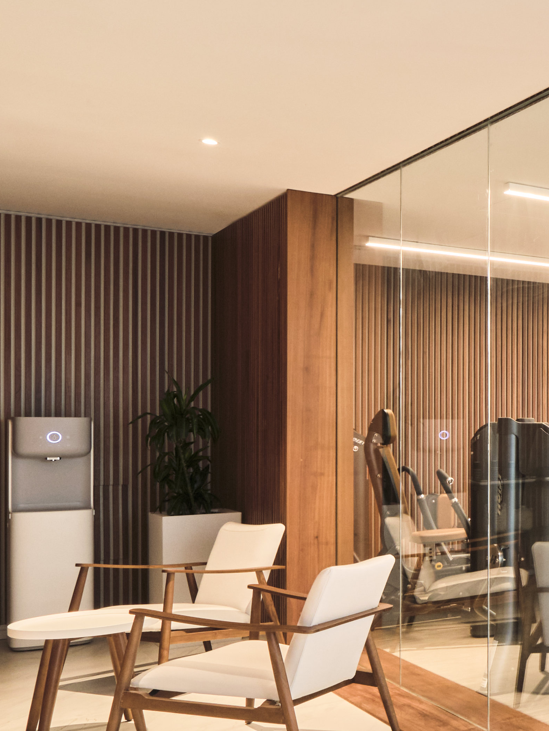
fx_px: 951
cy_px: 437
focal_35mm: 45
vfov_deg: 41.9
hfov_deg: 22.9
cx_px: 913
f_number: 8
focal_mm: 10.8
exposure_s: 1/4
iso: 160
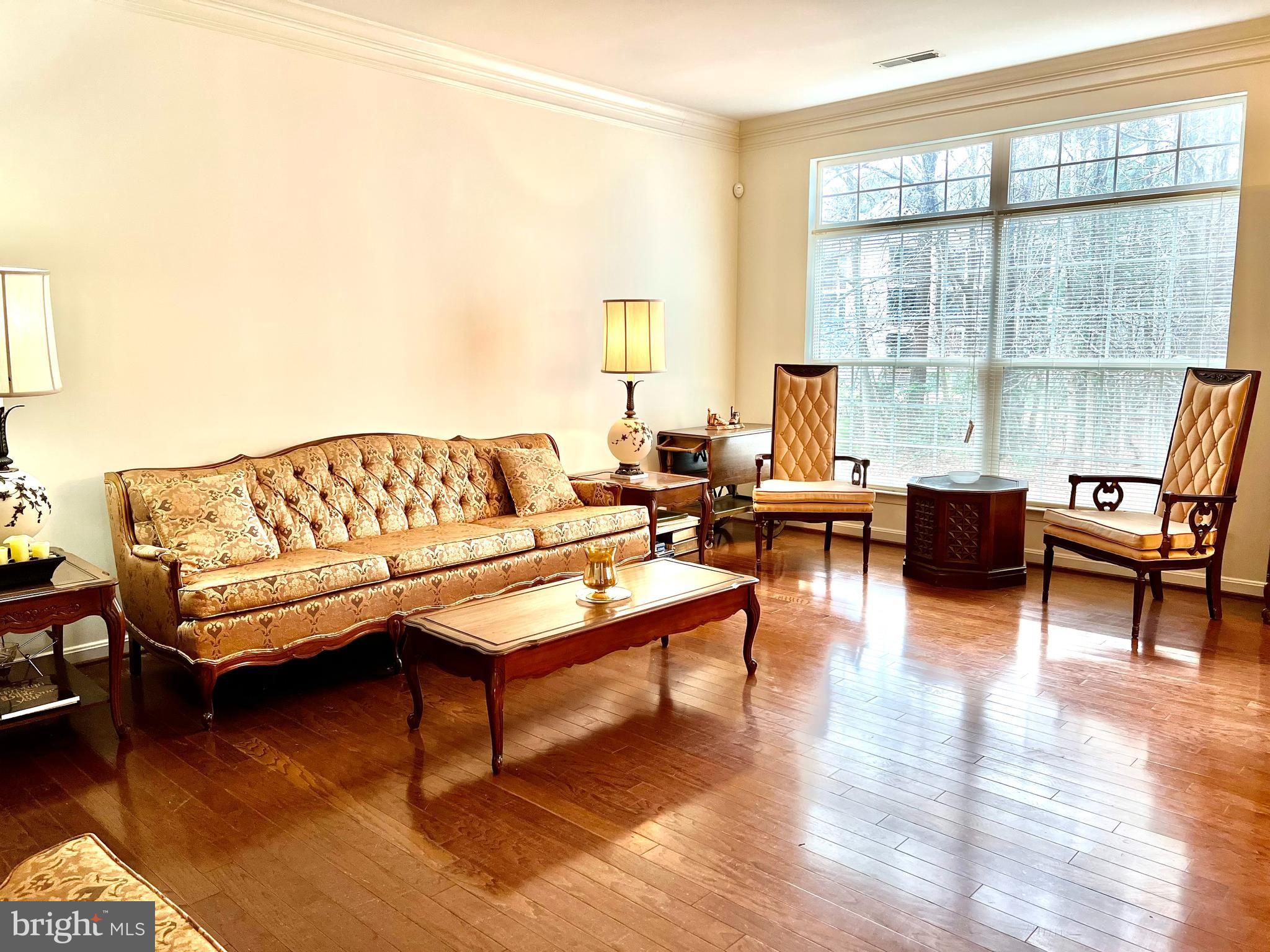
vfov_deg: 53.1
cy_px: 476
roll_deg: +0.2
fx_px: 954
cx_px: 635
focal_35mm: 26
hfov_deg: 67.3
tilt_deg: -8.9
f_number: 1.5
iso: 125
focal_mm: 5.7
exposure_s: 1/120
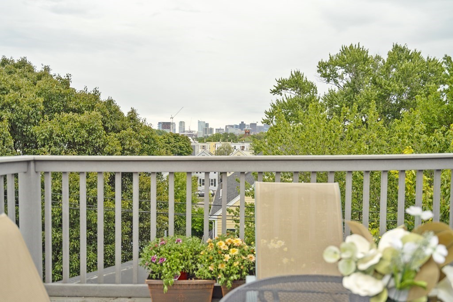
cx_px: 226
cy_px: 151
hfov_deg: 61.9
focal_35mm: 30
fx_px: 378
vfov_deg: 43.6
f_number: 4
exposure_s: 1/500
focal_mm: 30
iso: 125
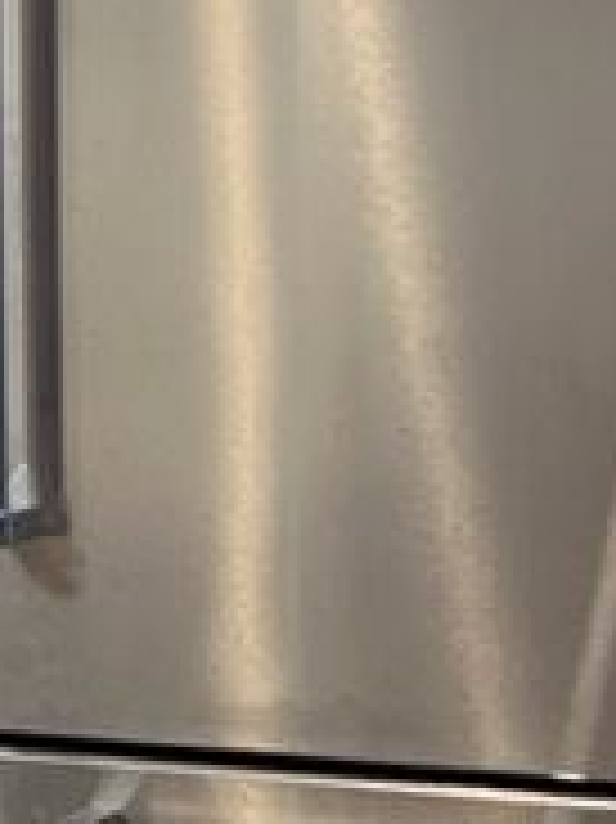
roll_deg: -1.1
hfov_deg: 7.7
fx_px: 4323
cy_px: 104
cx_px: -796
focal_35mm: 182
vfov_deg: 10.8
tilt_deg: -3.5
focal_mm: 5.7
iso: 100
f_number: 1.5
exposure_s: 1/60
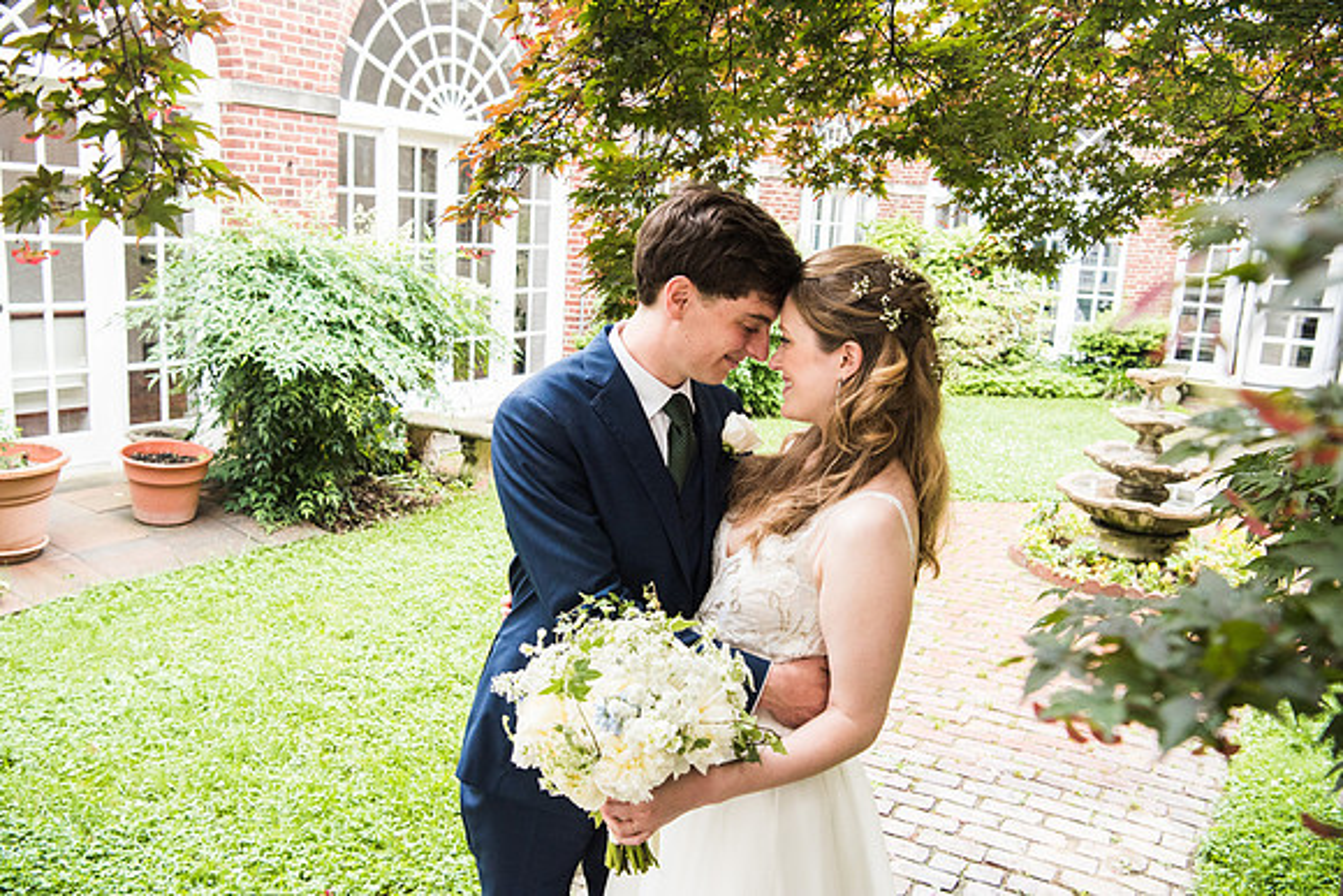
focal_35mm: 32
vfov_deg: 41.1
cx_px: 672
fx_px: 1194
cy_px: 448
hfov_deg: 58.7
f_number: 5
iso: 1000
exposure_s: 1/250
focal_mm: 32
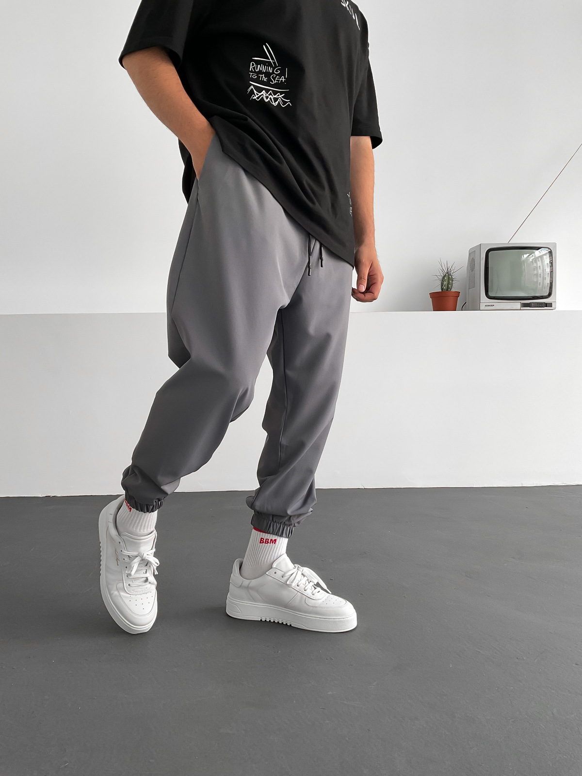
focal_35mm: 29
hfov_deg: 48.2
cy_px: 388
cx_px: 291
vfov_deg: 61.7
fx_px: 650
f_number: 1.8
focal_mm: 3
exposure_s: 1/120
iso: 32
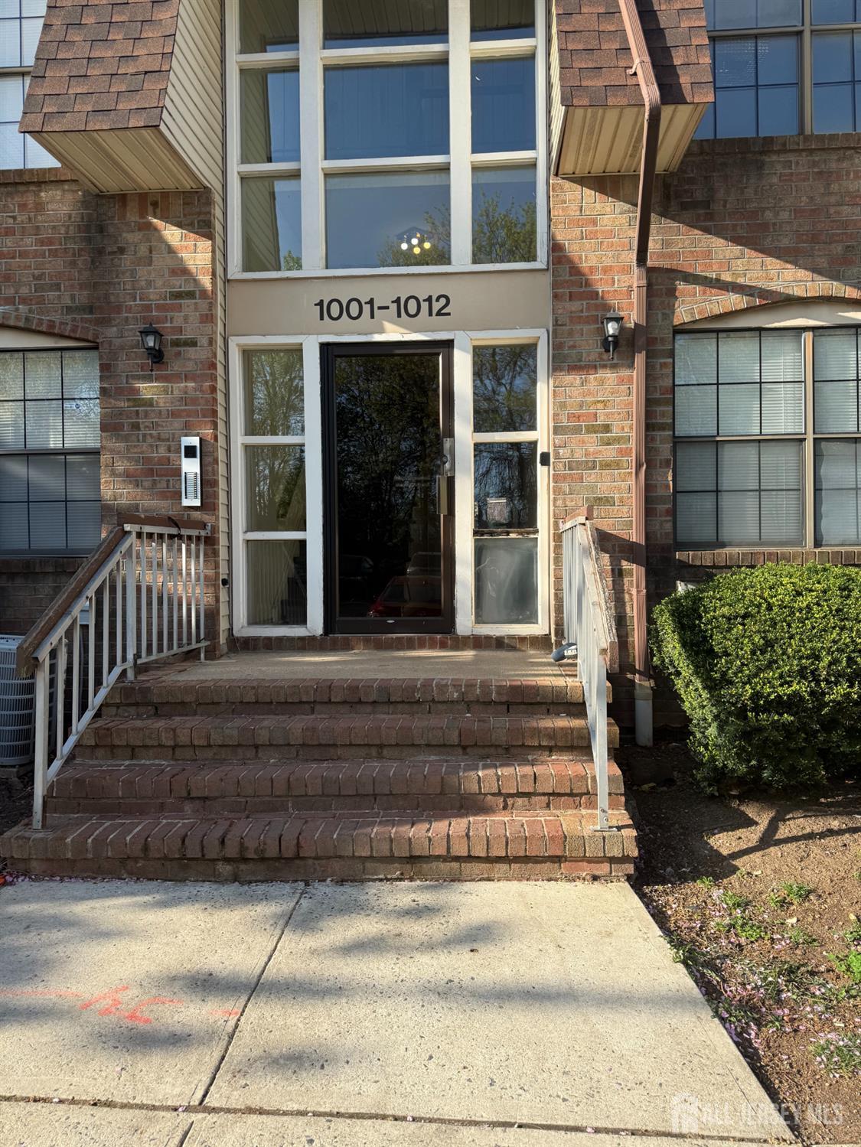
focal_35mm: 24
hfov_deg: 56.8
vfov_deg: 71.6
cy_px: 574
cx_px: 430
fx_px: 796
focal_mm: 6.76
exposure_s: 1/1727
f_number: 1.78
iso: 80
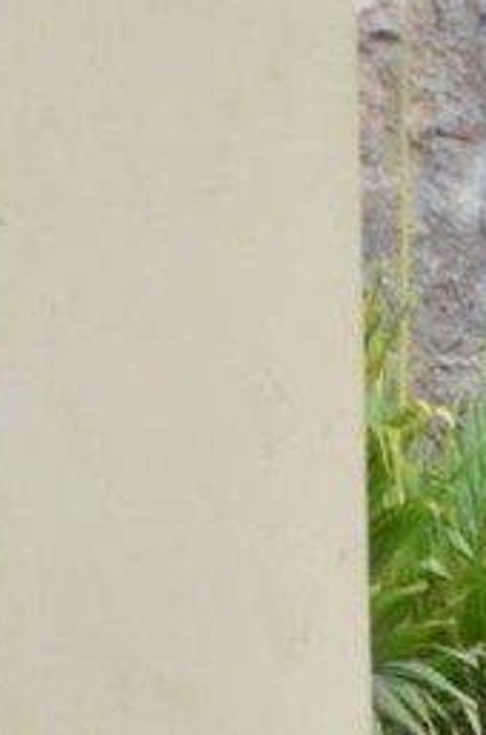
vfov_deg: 9.4
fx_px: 3950
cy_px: 1815
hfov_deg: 6.9
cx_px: 843
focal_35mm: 194
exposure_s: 1/125
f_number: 8
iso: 2000
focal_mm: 22
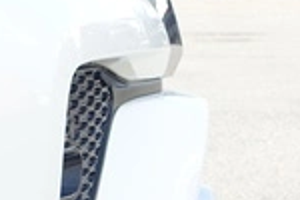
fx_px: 2108
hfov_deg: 7.6
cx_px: -429
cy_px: 188
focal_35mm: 253
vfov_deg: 5.4
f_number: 5.6
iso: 125
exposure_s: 1/400
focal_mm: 13.53
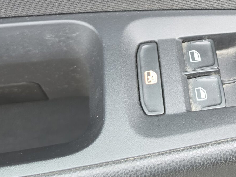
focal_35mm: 66
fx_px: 450
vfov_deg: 21.5
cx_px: 243
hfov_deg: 27.5
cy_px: -1
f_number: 1.4
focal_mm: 6.5
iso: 250
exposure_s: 1/120
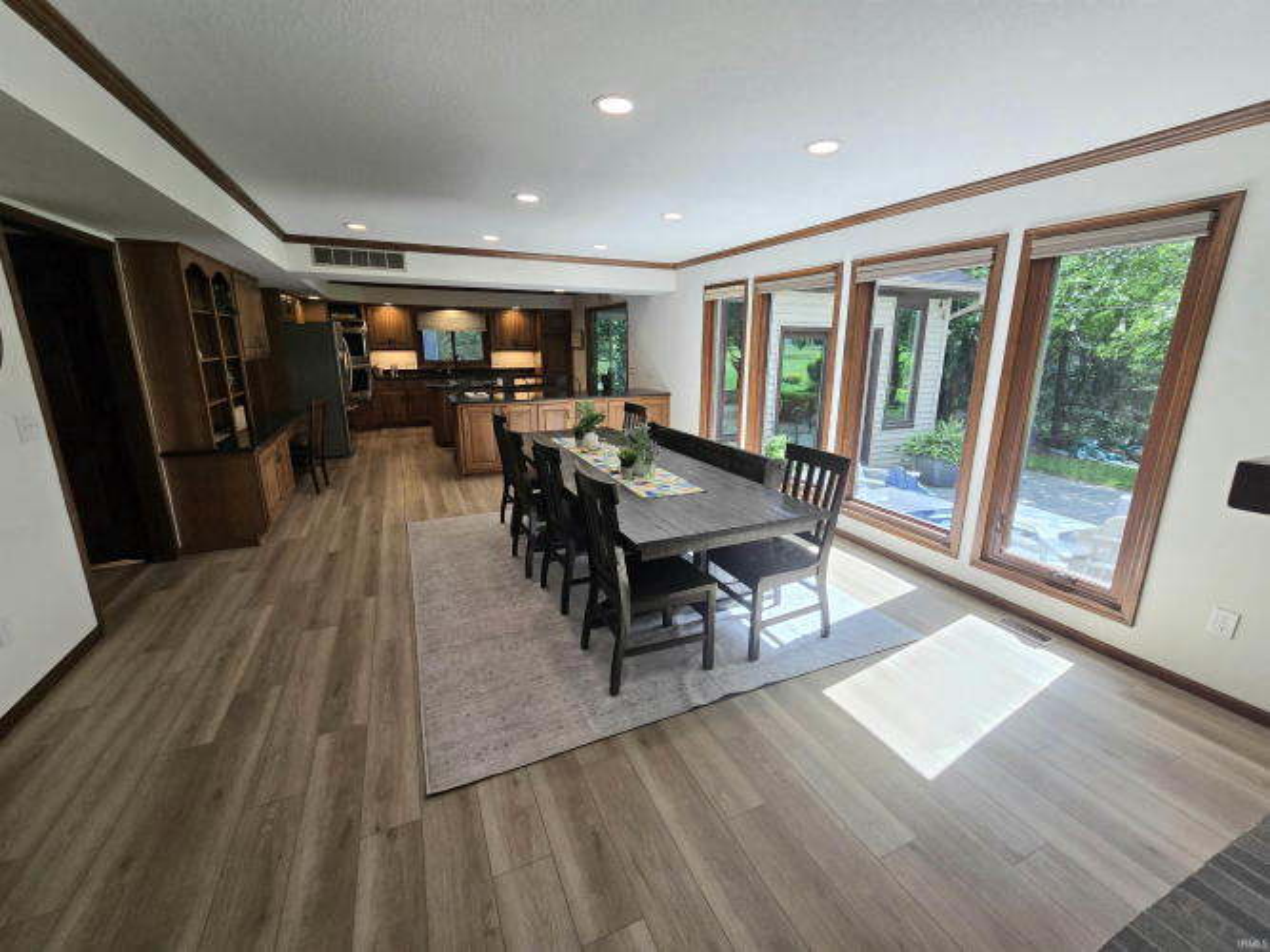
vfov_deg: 89.9
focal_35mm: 13
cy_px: 476
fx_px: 477
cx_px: 635
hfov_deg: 106.2
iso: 50
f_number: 2.2
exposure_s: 1/139
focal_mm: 2.2
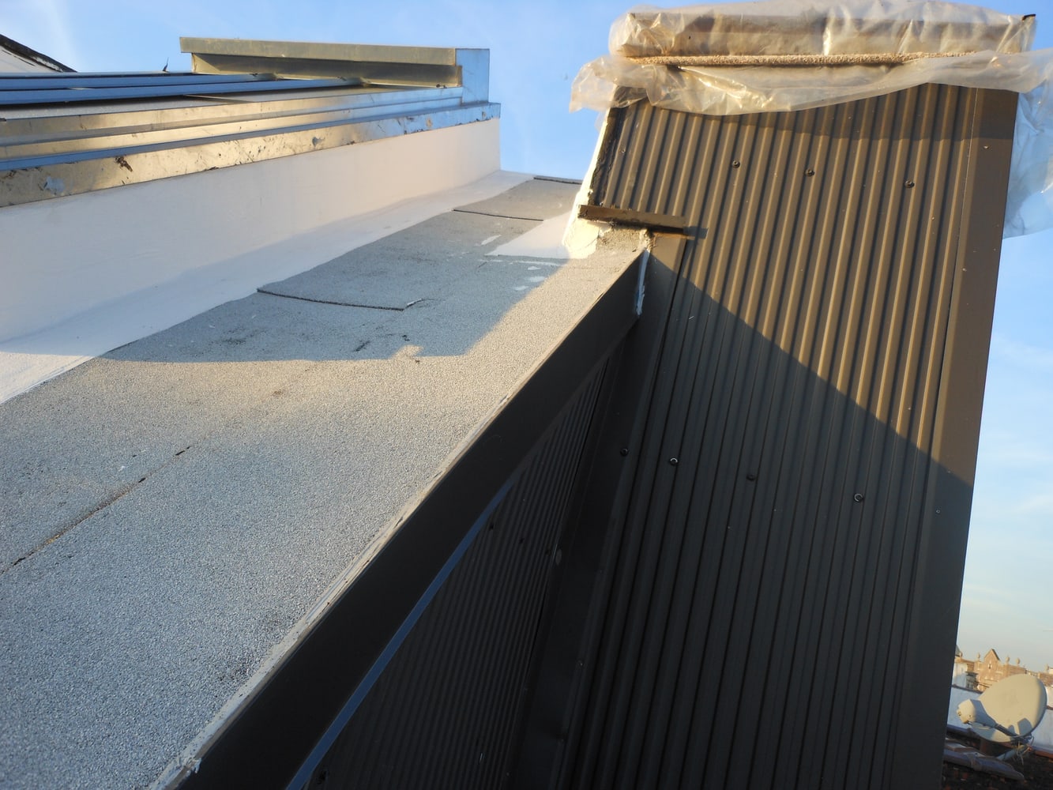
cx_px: 526
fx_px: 852
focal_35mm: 28
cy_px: 395
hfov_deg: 63.4
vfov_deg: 49.8
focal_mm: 5
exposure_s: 1/160
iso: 80
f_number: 3.7
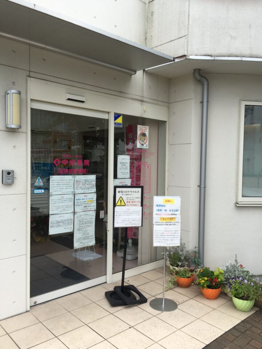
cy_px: 174
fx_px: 293
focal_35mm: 29
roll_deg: -1.1
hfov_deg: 48.2
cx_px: 131
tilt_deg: -2.0
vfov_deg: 61.7
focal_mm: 4.15
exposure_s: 1/938
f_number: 2.2
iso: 25
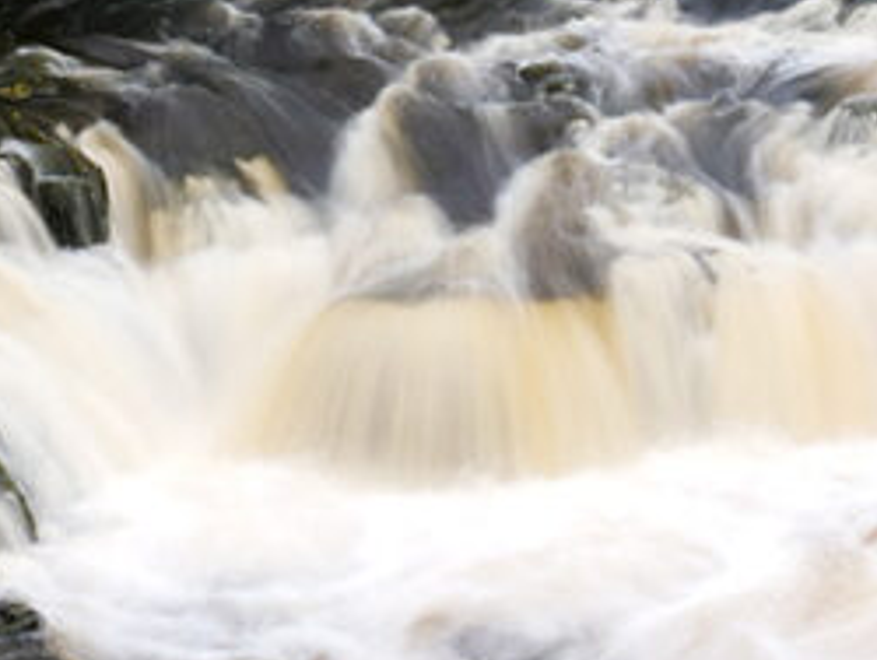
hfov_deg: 8.9
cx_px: 881
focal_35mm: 221
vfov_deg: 6.7
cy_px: -25
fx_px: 5604
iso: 100
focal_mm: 27
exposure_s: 1/2
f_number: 11
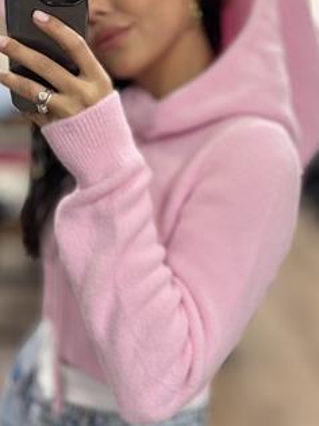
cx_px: 187
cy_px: 209
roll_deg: -5.2
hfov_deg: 23.2
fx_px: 775
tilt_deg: -14.5
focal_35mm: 63
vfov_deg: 30.7
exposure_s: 1/50
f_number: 1.78
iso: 160
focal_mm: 6.86
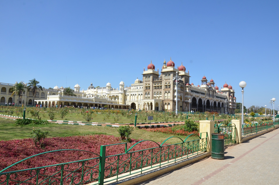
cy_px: 92
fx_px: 209
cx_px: 140
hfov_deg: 67.5
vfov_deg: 47.7
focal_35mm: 27
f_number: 13
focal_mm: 18
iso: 500
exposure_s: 1/500
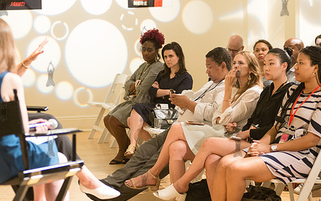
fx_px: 936
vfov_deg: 12.2
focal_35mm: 107
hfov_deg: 19.5
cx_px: 144
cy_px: 109
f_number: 2.8
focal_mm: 80
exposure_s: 1/200
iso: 4000
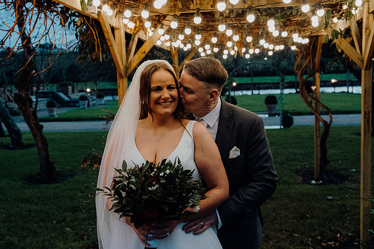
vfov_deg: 34.2
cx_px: 187
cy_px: 124
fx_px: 405
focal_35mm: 39
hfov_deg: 49.5
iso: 5000
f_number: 3.5
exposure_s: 1/160
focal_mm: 26
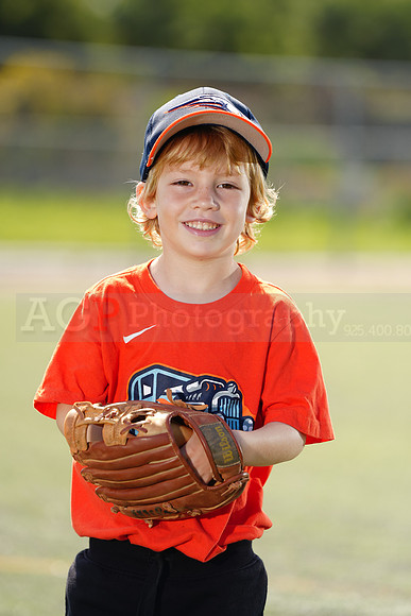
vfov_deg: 10.3
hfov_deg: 6.9
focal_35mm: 200
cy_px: 308
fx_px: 3423
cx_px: 206
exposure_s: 1/250
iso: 50
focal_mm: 200
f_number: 4
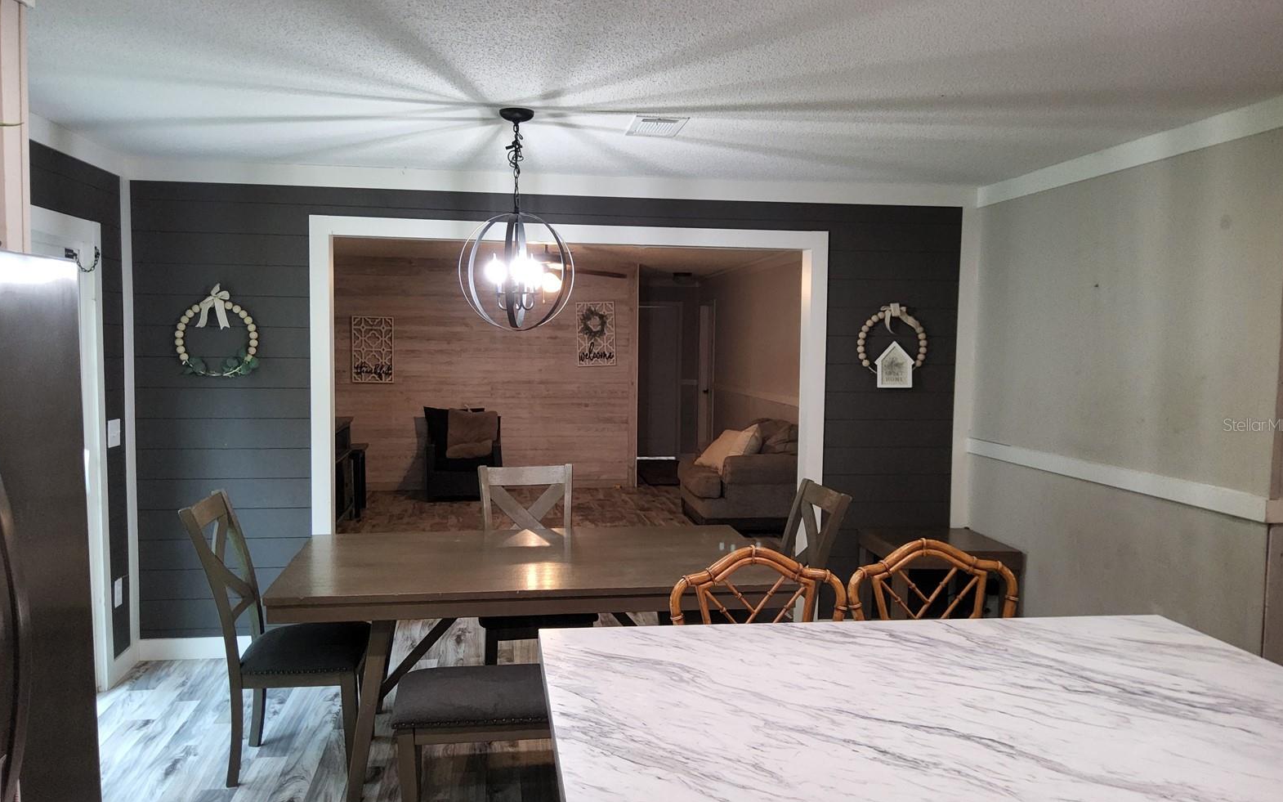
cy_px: 424
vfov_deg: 46.0
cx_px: 646
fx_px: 944
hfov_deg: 68.4
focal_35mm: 27
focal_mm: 3.08
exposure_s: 1/120
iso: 400
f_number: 2
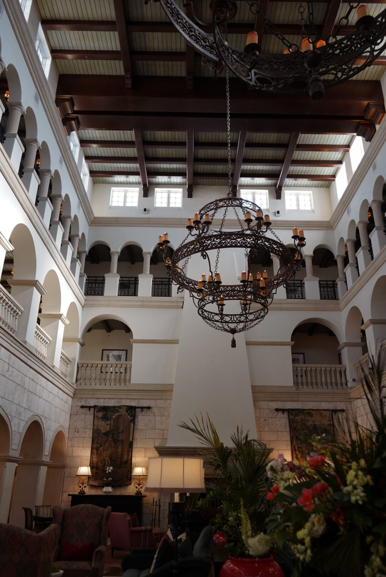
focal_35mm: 28
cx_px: 193
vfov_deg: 65.4
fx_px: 450
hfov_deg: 46.5
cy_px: 288
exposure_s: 1/160
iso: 800
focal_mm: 28
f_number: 4
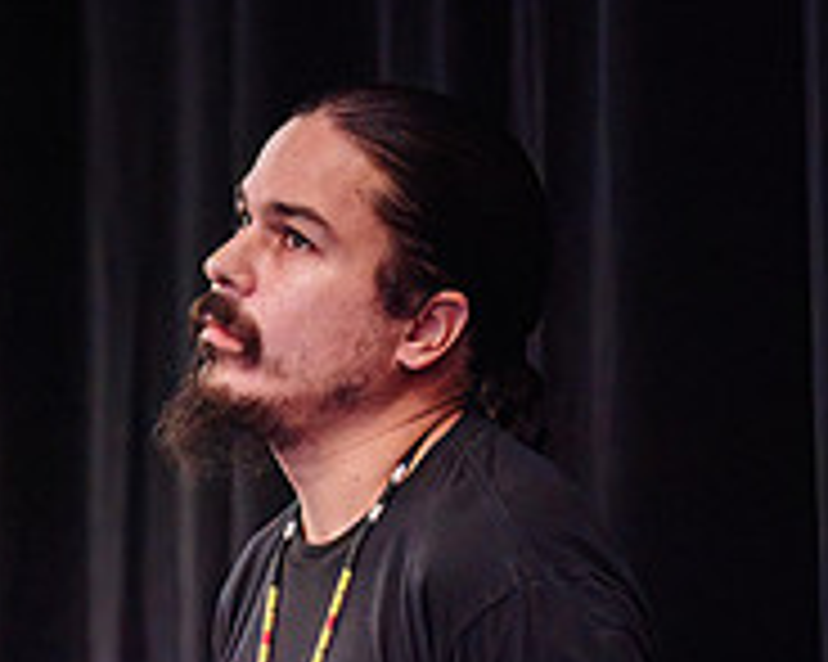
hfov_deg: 3.3
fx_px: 14475
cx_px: -122
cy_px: 750
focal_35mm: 591
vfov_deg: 2.6
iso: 3200
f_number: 2.8
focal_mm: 200
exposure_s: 1/200
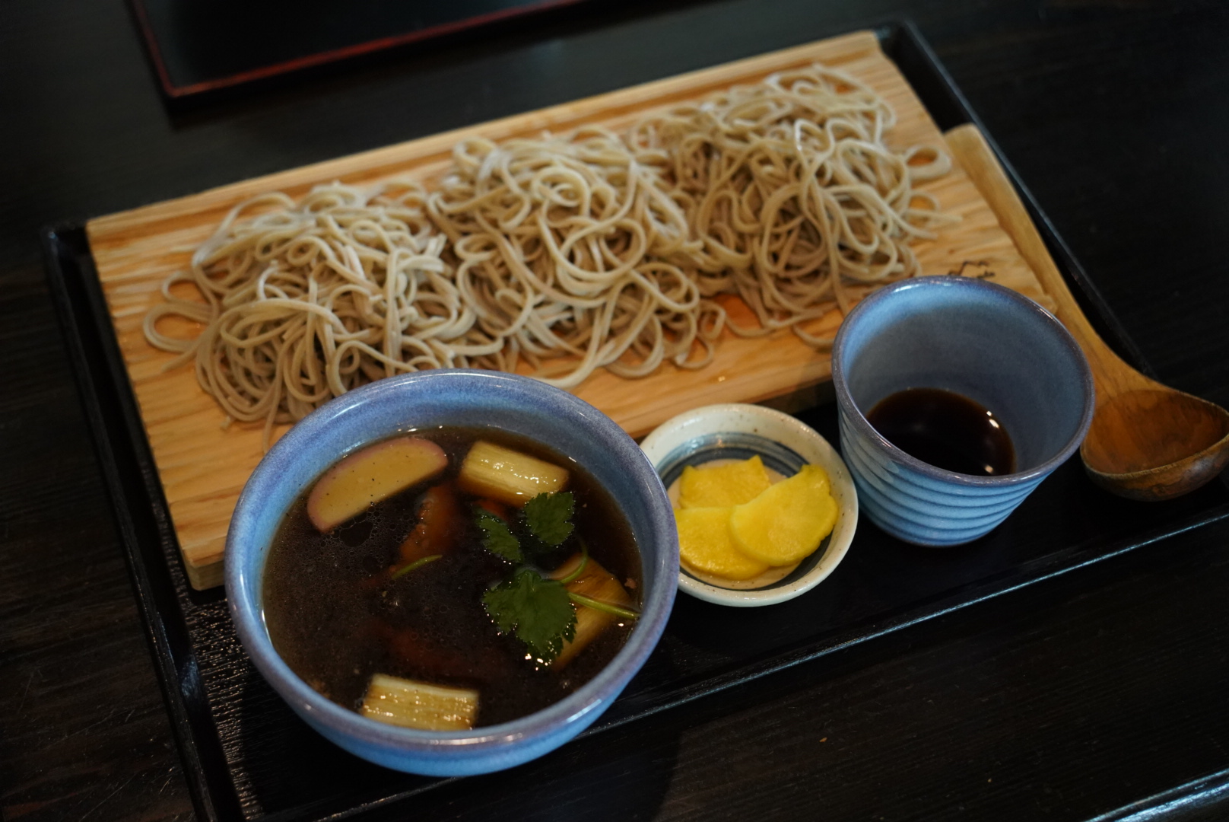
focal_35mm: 50
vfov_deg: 27.0
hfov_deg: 39.6
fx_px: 1708
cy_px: 411
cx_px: 614
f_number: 3.5
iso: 5000
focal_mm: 50
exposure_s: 1/160
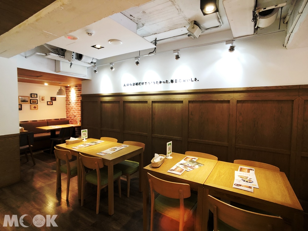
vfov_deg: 49.7
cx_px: 154
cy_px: 116
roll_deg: -0.9
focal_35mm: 28
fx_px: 249
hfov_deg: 63.4
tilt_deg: -4.6
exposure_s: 1/15
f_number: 1.8
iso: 64
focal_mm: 3.99
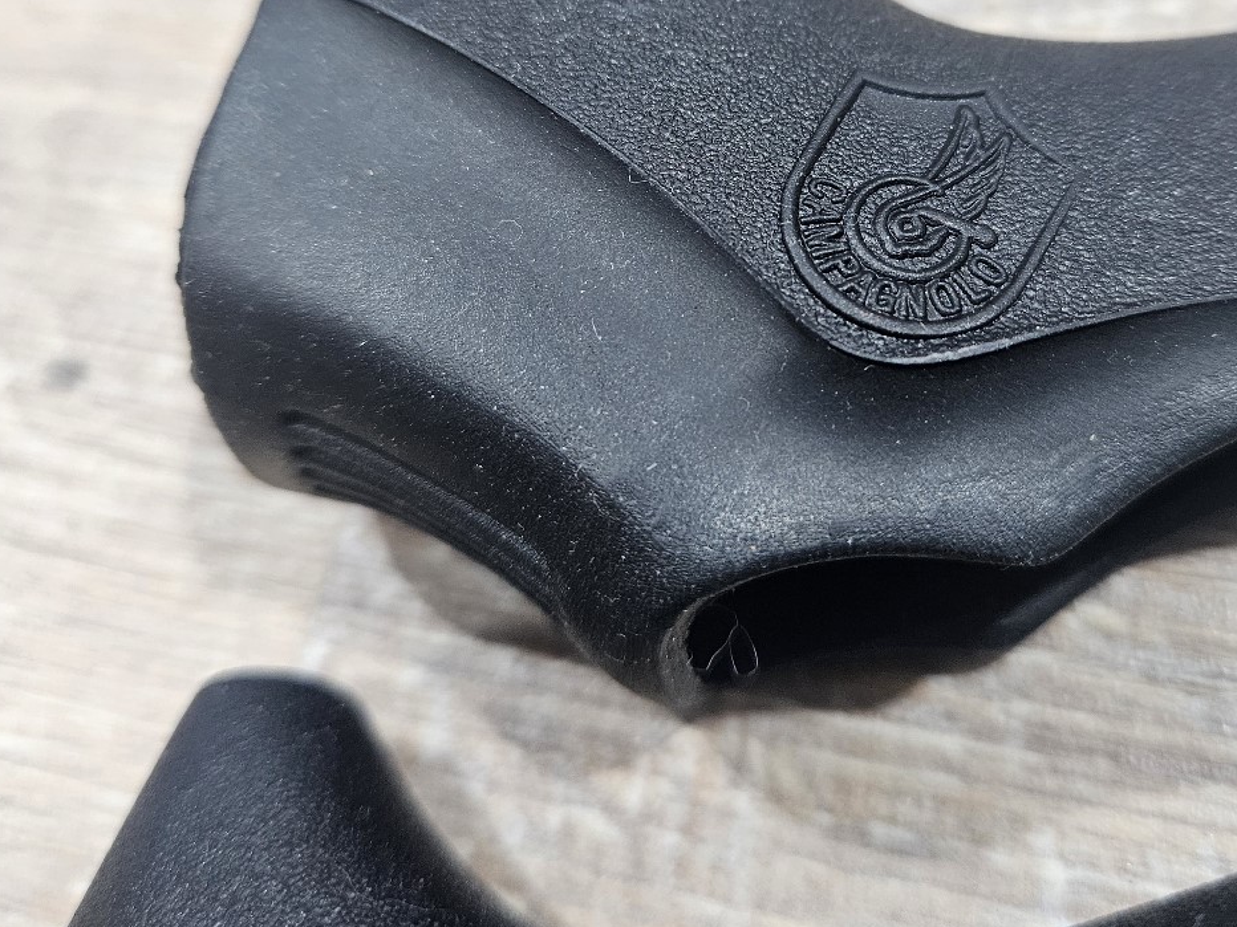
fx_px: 1322
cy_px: 214
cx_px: 746
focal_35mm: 37
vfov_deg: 37.6
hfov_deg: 49.8
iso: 400
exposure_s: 1/100
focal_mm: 5.4
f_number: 1.8
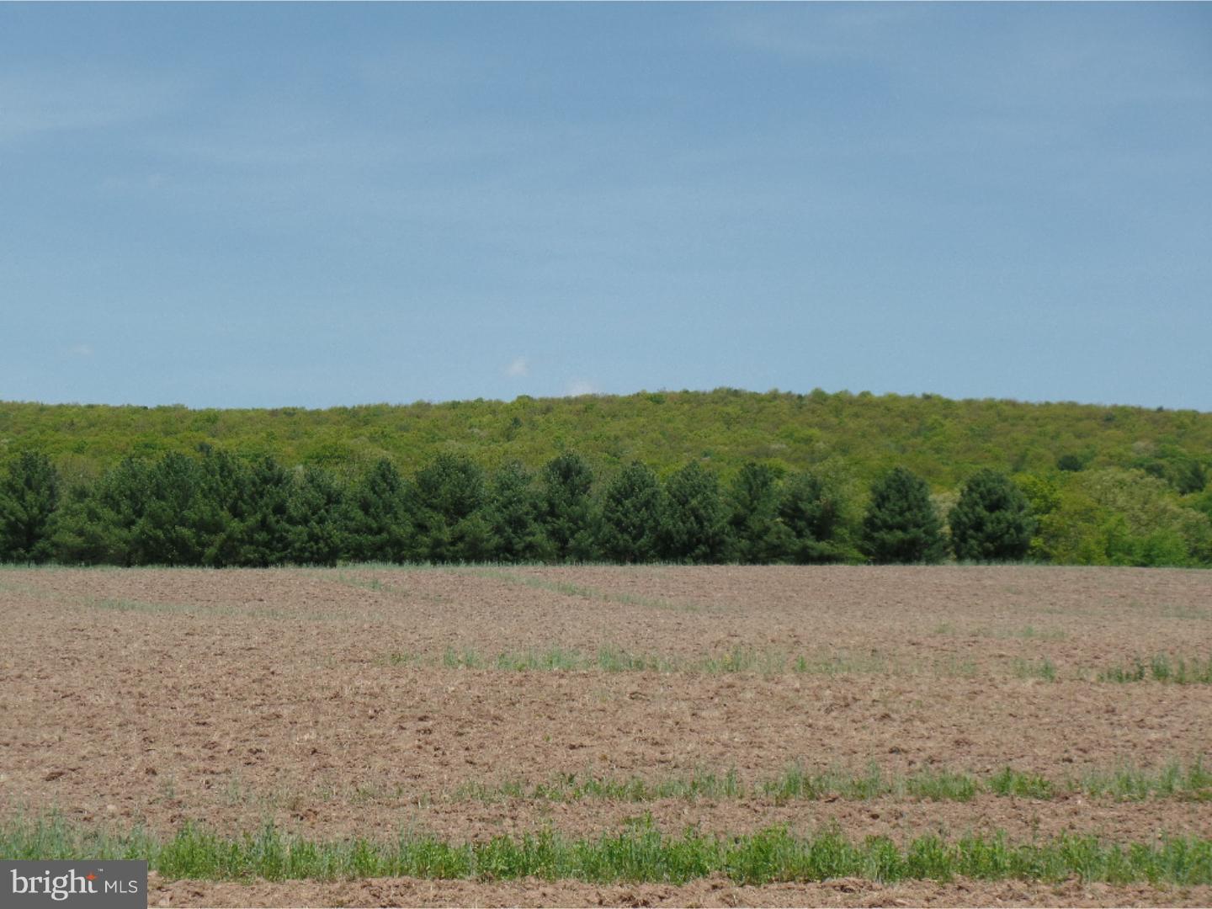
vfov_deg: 15.9
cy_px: 454
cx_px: 606
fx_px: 3256
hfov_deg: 21.1
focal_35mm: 93
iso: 80
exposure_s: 1/1000
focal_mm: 16.5
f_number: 3.9
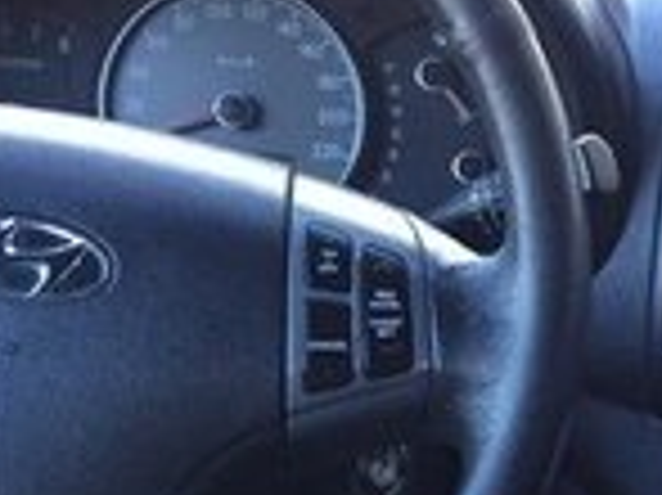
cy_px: 664
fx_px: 2484
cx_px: 923
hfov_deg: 14.4
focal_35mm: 130
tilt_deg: -25.3
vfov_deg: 11.1
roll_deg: -6.2
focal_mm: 4.15
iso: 50
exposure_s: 1/33
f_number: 2.2
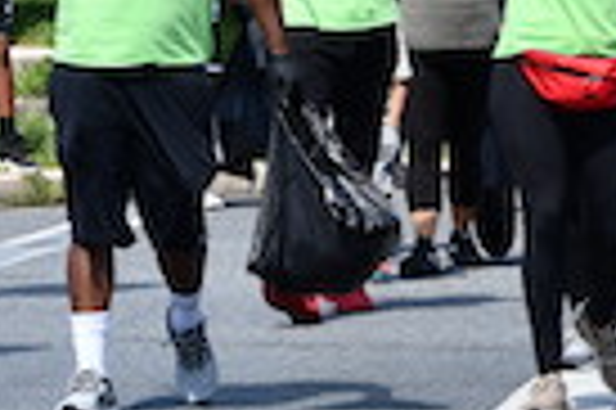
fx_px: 8443
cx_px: 508
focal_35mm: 494
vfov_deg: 2.8
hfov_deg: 4.2
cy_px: -97
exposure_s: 1/250
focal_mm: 90
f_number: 8
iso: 100
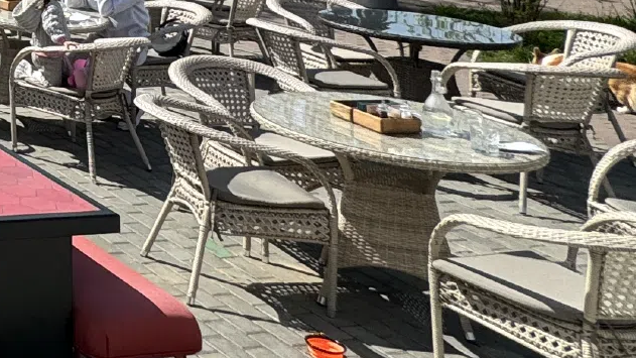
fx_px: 978
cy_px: -203
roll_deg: -0.7
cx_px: -412
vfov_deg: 18.1
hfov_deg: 24.1
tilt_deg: +1.3
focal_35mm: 58
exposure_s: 1/1832
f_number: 2.2
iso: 50
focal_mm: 2.22
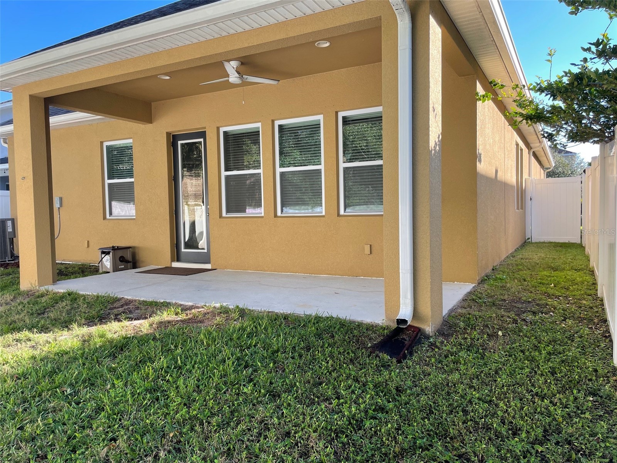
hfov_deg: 67.3
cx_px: 308
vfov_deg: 53.1
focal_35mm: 26
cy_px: 232
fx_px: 463
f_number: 1.6
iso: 32
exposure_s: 1/355
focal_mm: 4.2
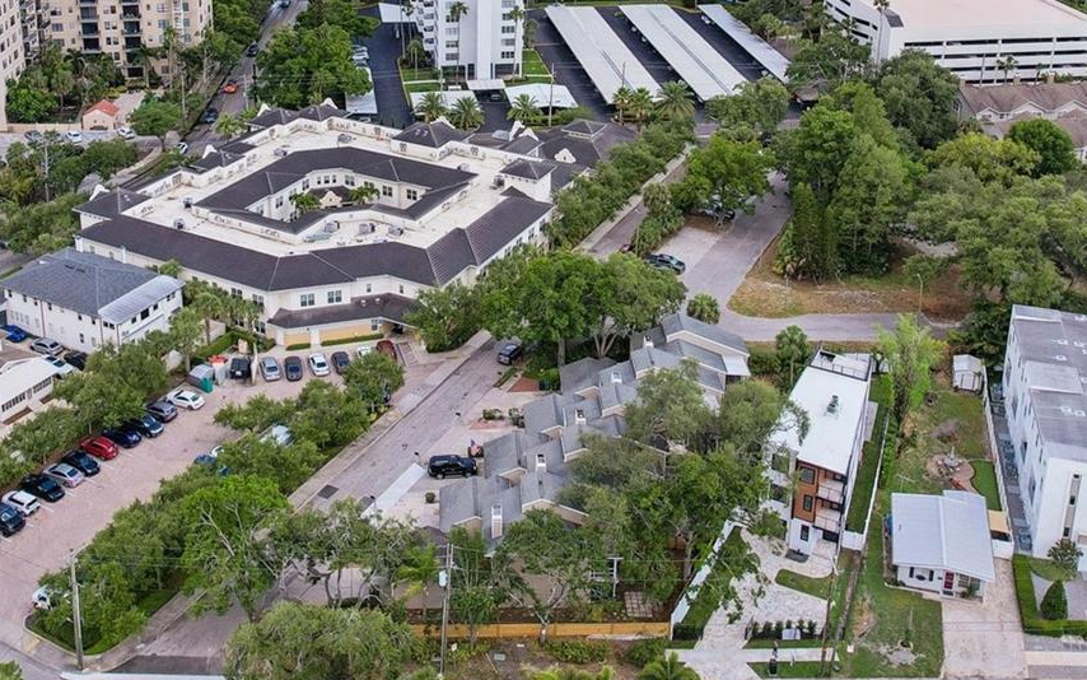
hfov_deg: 47.0
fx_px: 1244
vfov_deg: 29.3
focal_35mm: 42
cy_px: 66
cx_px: 461
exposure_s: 1/1250
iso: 100
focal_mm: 8.4
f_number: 2.8
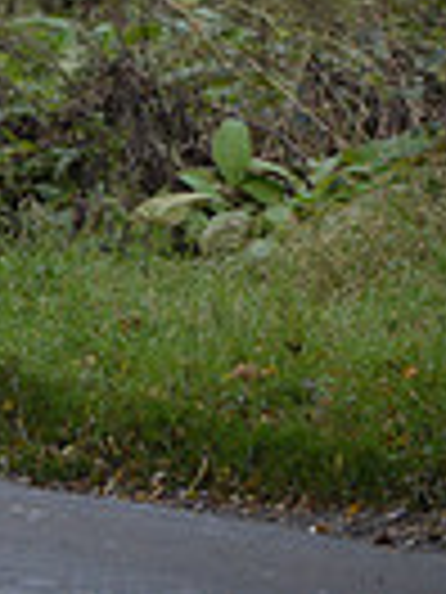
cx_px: -469
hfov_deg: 1.8
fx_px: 14465
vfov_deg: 2.4
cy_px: -270
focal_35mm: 842
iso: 800
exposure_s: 1/1250
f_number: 2.8
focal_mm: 200
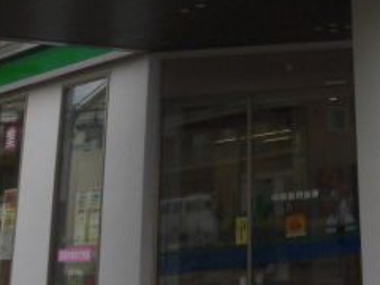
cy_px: -93
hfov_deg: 25.8
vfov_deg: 20.7
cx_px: 499
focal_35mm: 64
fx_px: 703
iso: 100
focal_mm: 4.3
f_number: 3.1
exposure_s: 1/640
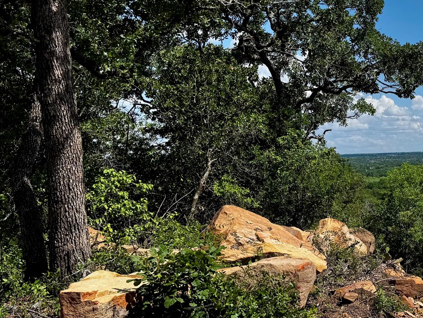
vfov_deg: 25.2
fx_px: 709
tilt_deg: +1.2
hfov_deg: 30.5
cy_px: 135
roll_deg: +1.4
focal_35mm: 58
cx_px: 439
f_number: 1.78
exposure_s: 1/5348
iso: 80
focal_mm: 6.76
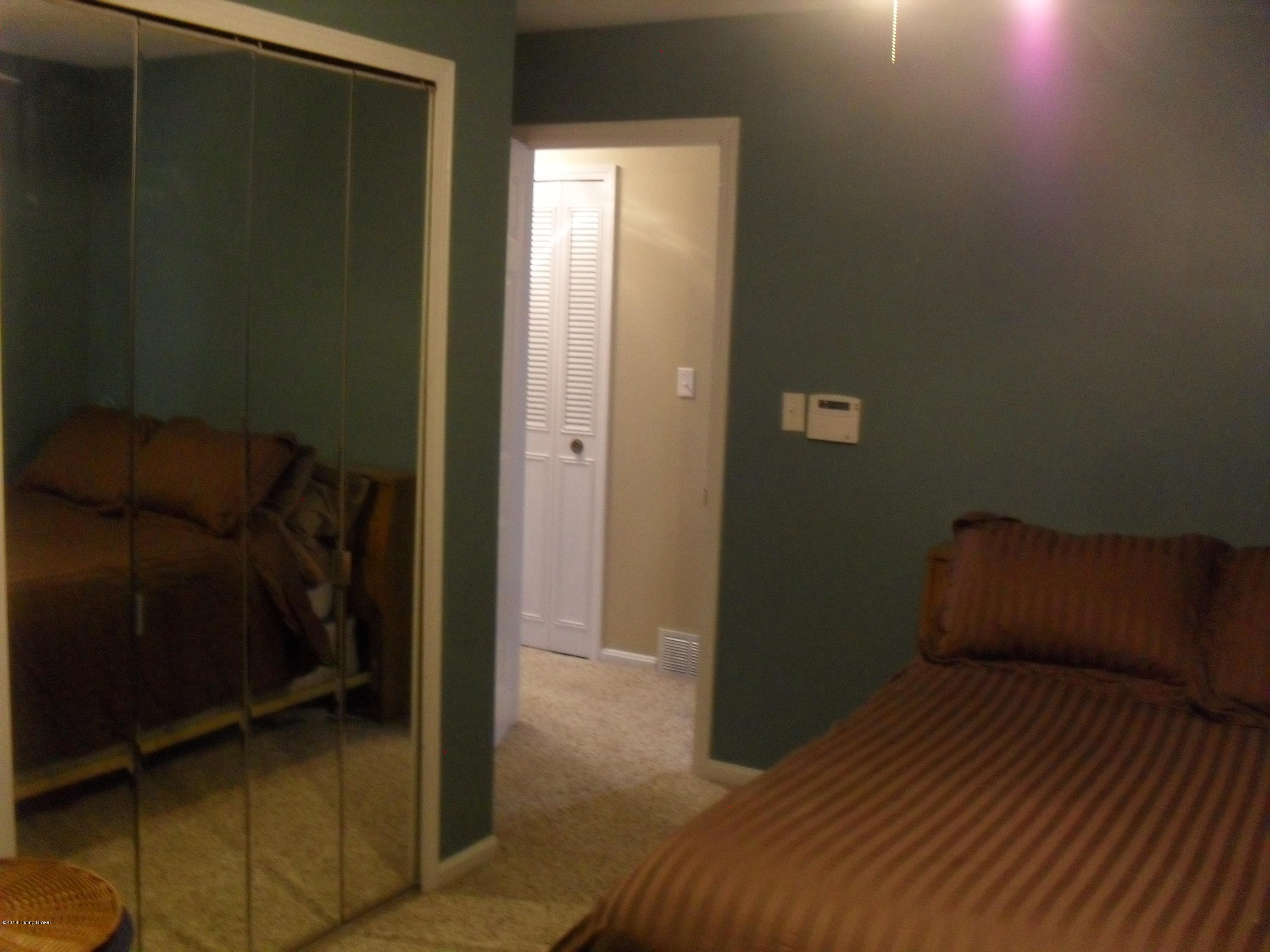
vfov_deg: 40.7
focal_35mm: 35
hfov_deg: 52.6
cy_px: 476
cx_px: 635
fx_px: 1284
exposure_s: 1/15
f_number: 3.2
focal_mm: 6.3
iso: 400
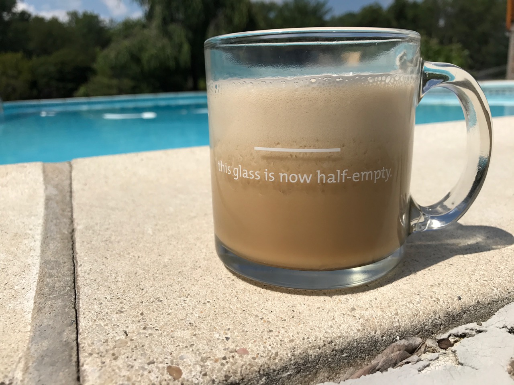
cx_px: 257
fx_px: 416
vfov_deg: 49.7
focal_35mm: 28
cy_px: 192
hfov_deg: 63.4
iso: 20
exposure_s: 1/5988
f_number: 1.8
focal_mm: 3.99
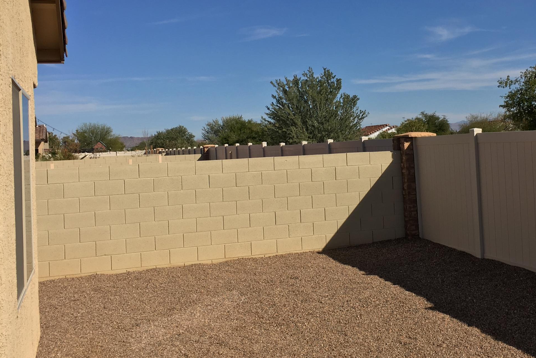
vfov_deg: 28.4
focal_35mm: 47
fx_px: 700
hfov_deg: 41.5
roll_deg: +2.0
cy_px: 116
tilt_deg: +0.6
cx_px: 349
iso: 25
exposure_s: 1/2481
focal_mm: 4.15
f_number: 2.2
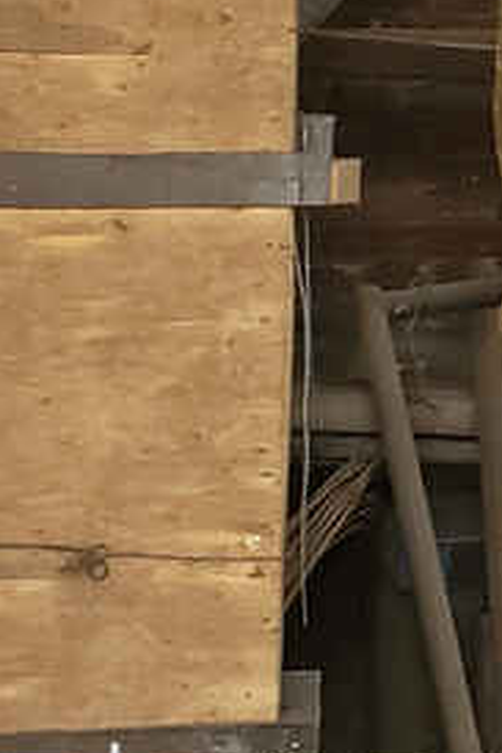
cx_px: 1241
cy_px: 29
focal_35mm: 132
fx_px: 2761
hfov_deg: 9.2
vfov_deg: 15.3
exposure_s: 1/60
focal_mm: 4.3
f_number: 2.4
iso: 200
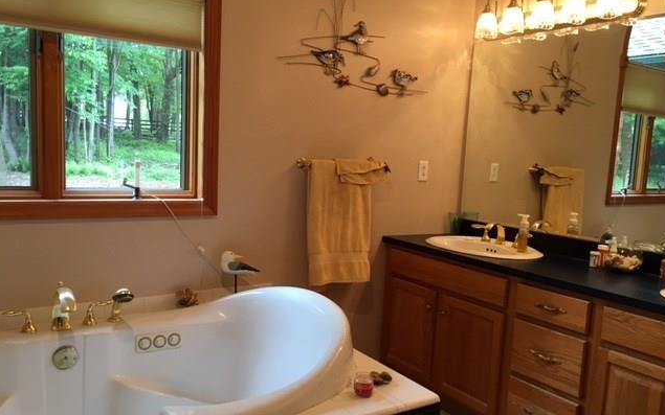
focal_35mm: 31
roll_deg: -3.3
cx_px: 333
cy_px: 214
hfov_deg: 61.2
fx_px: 562
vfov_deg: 40.6
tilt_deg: -6.8
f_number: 2.2
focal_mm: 4.15
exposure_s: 1/30
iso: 25
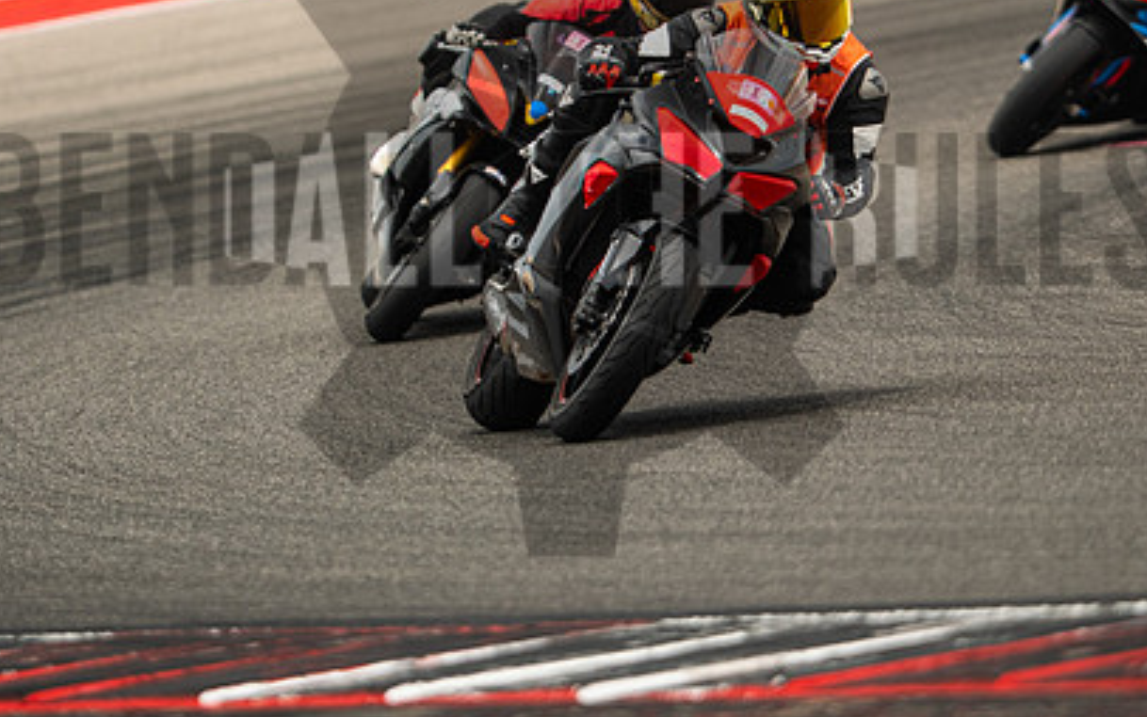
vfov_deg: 2.2
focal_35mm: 611
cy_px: 213
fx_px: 19105
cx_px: 571
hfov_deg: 3.4
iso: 400
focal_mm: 280
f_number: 2.8
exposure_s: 1/2000
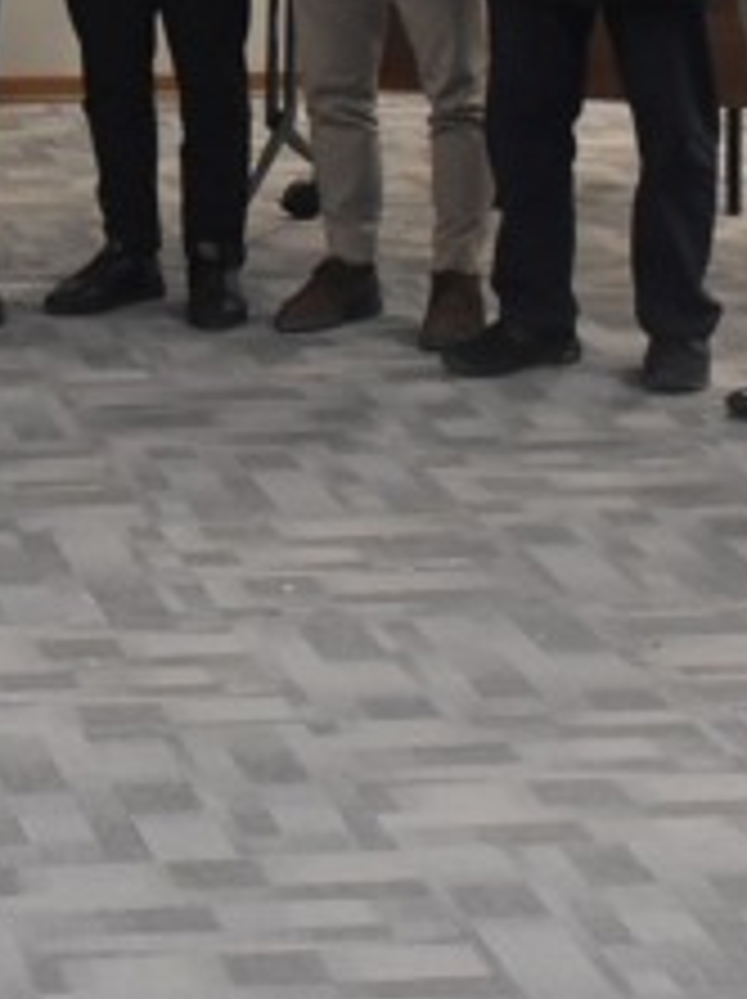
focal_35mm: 145
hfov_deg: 9.9
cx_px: -342
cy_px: -166
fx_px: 4180
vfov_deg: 13.3
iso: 2200
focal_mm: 24
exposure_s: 1/60
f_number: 4
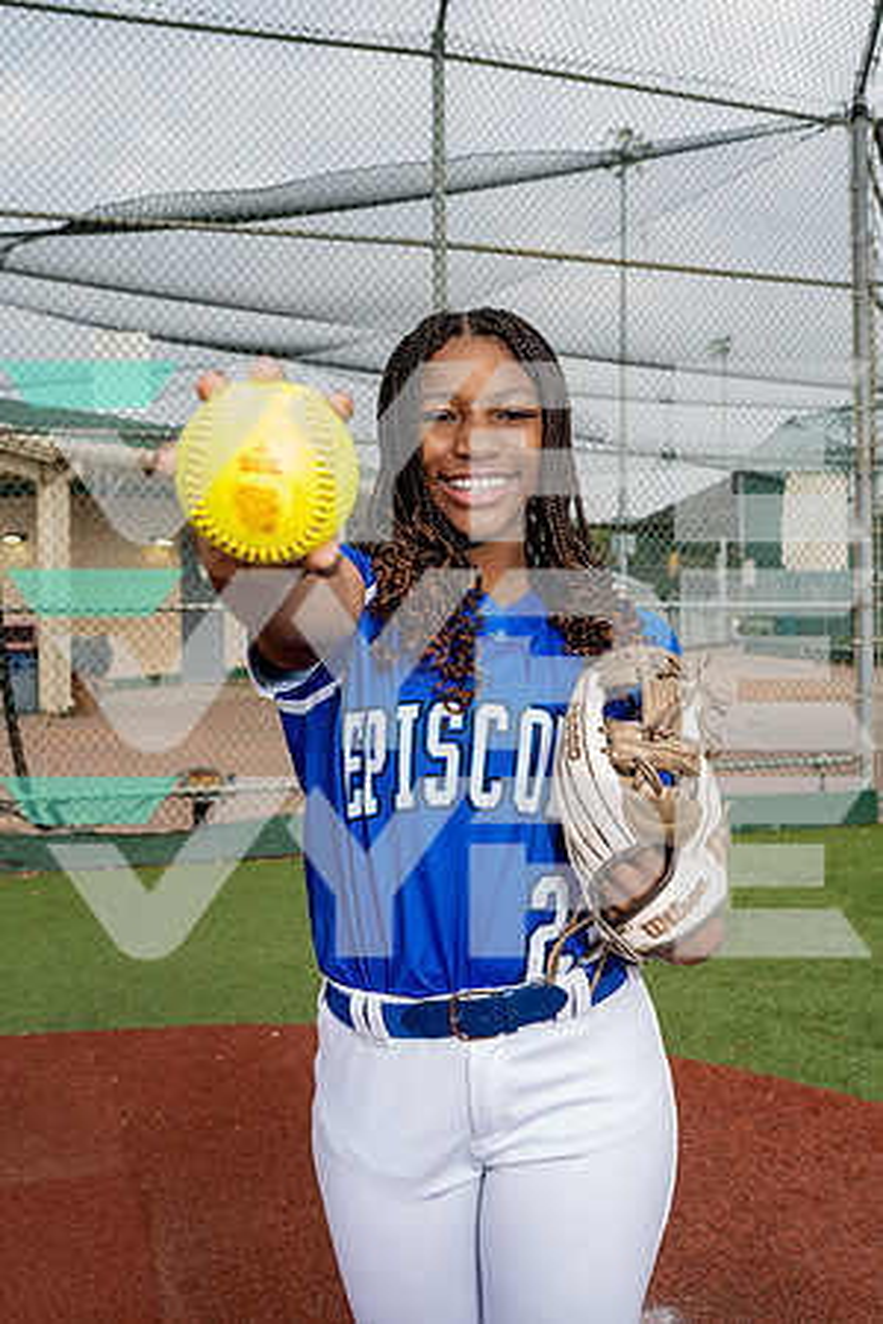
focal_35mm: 35
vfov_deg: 54.4
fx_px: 1288
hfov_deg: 37.9
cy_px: 662
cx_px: 442
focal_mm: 35
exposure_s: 1/200
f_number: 5.6
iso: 80
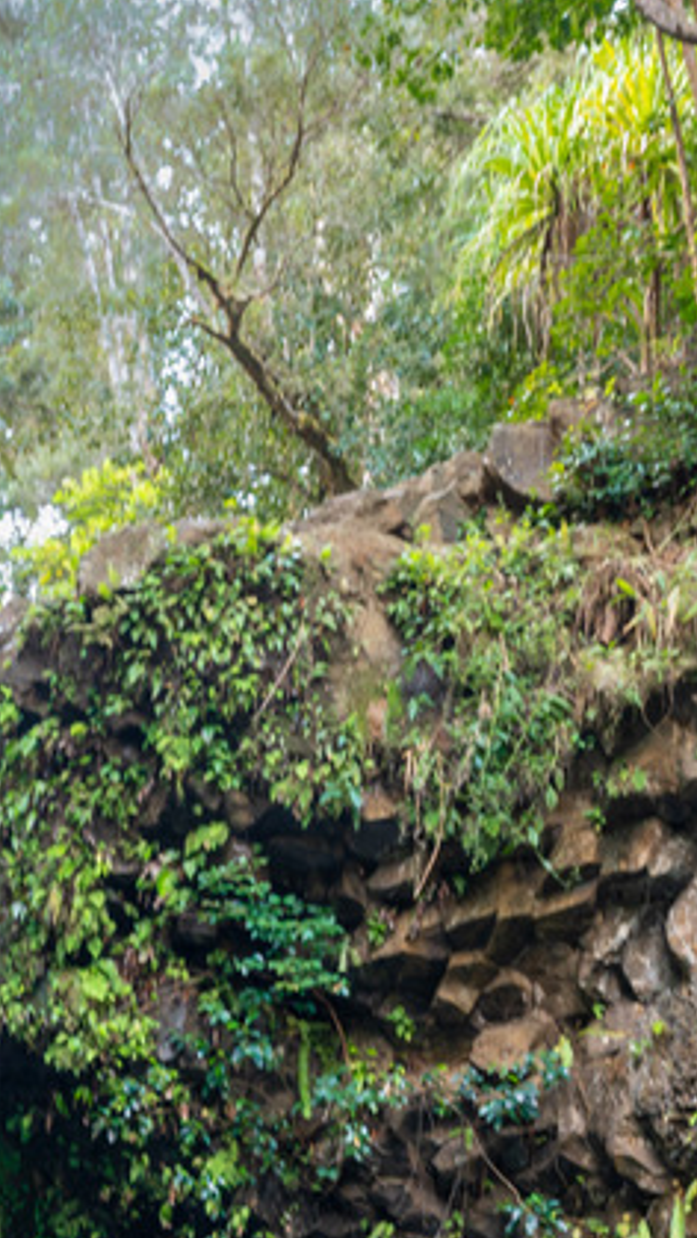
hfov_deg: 12.5
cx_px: -137
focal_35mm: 95
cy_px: 1467
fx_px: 3118
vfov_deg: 21.0
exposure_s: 1.6
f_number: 16
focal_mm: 35
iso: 500
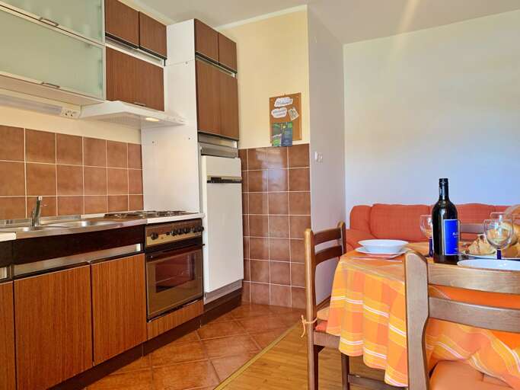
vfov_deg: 53.0
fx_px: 391
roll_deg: +0.7
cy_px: 195
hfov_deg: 67.3
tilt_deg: +0.6
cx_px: 260
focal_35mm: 26
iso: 100
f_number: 1.8
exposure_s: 1/76
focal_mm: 4.25
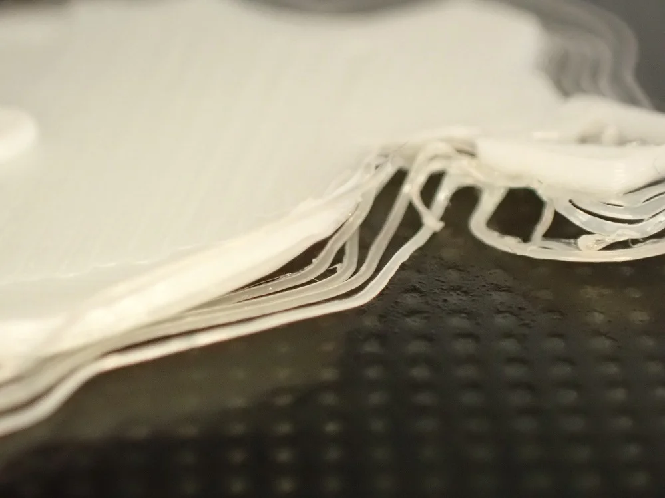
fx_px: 1921
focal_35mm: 100
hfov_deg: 19.6
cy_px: 249
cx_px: 332
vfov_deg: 14.8
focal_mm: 18
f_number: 4.9
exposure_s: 1/25
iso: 1600
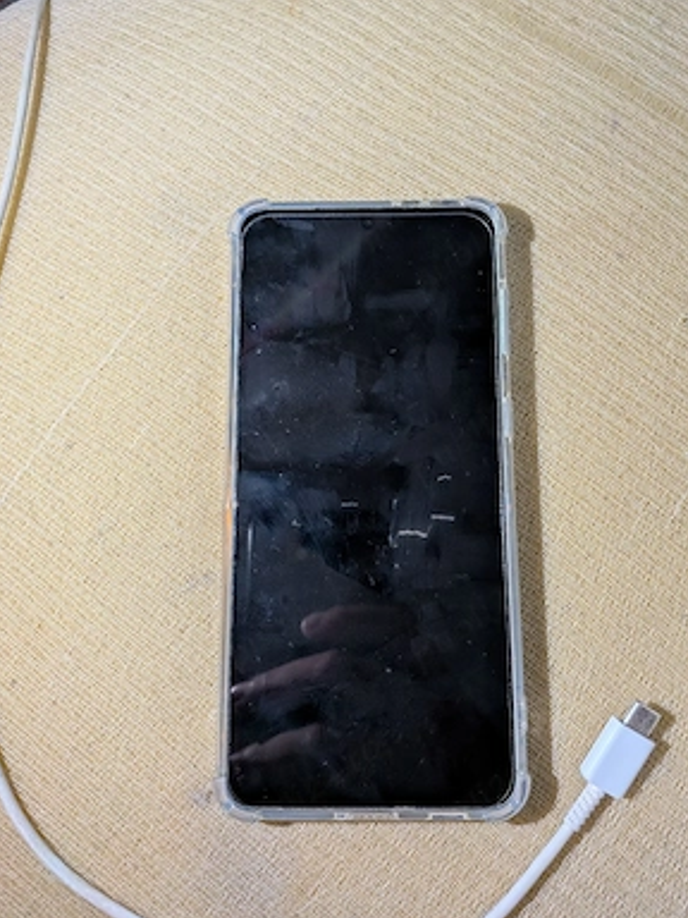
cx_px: 351
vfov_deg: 69.4
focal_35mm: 25
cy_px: 452
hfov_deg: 54.9
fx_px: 663
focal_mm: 4.53
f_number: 1.7
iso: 32
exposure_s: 1/25.1
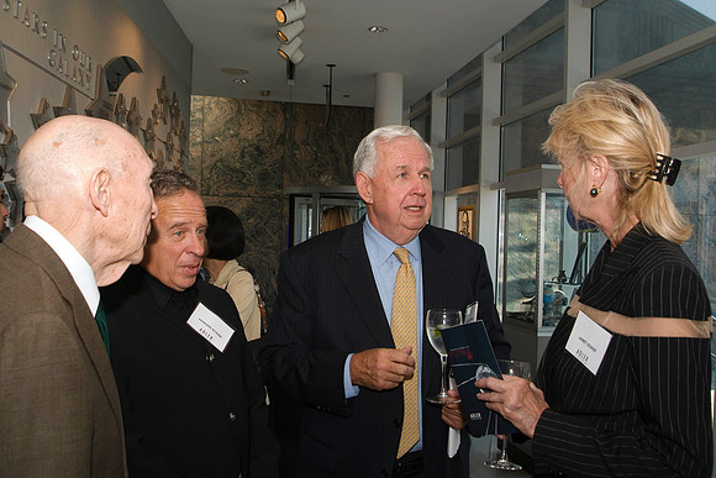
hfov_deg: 53.1
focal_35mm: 36
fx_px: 716
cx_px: 358
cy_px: 239
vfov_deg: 36.9
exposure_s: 1/45
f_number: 8
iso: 200
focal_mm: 24
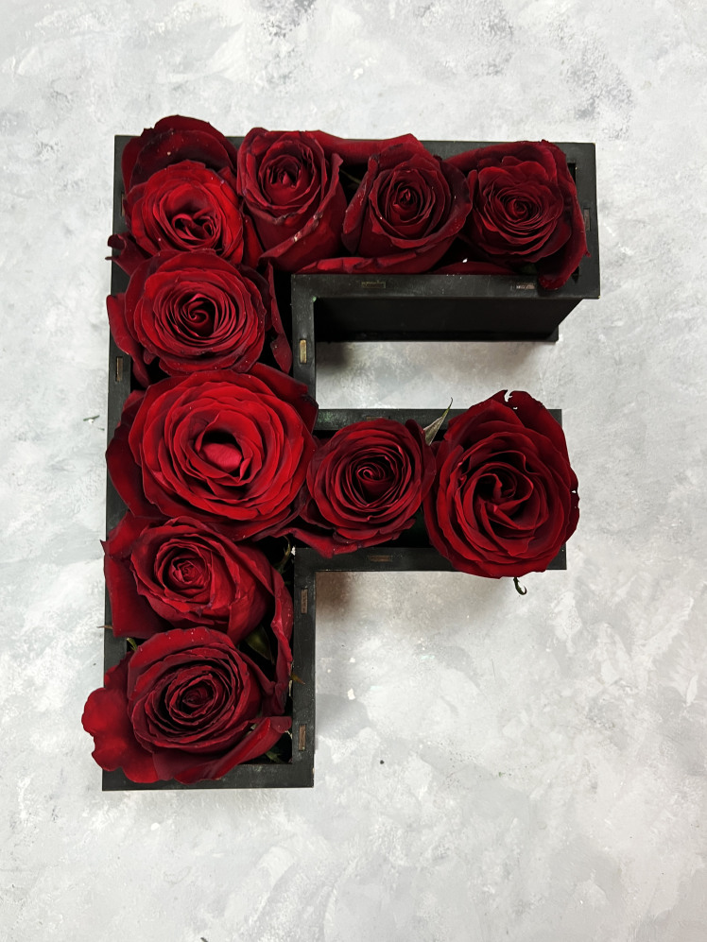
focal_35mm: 26
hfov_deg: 53.1
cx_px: 354
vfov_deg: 67.3
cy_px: 471
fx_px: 708
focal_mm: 5.7
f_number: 1.5
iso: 100
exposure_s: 1/50
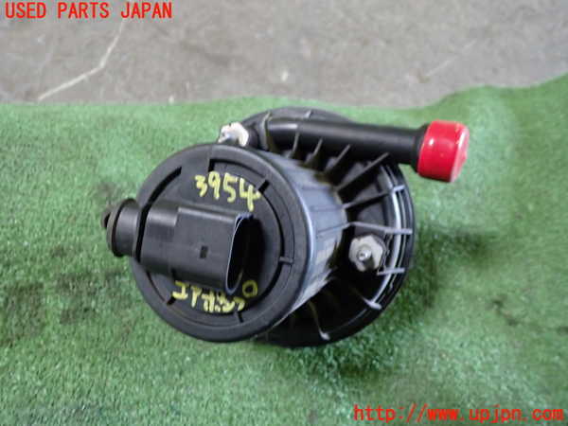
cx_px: 284
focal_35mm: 30
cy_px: 213
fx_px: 492
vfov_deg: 46.8
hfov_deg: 60.0
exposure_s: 1/30
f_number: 2.3
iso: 320
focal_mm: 5.4
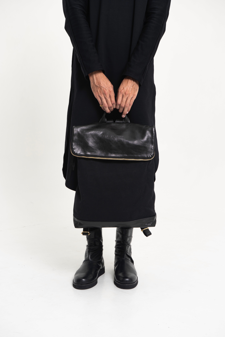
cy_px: 168
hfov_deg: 27.5
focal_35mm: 49
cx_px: 112
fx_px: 459
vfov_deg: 40.3
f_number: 10
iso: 100
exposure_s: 1/160
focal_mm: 49
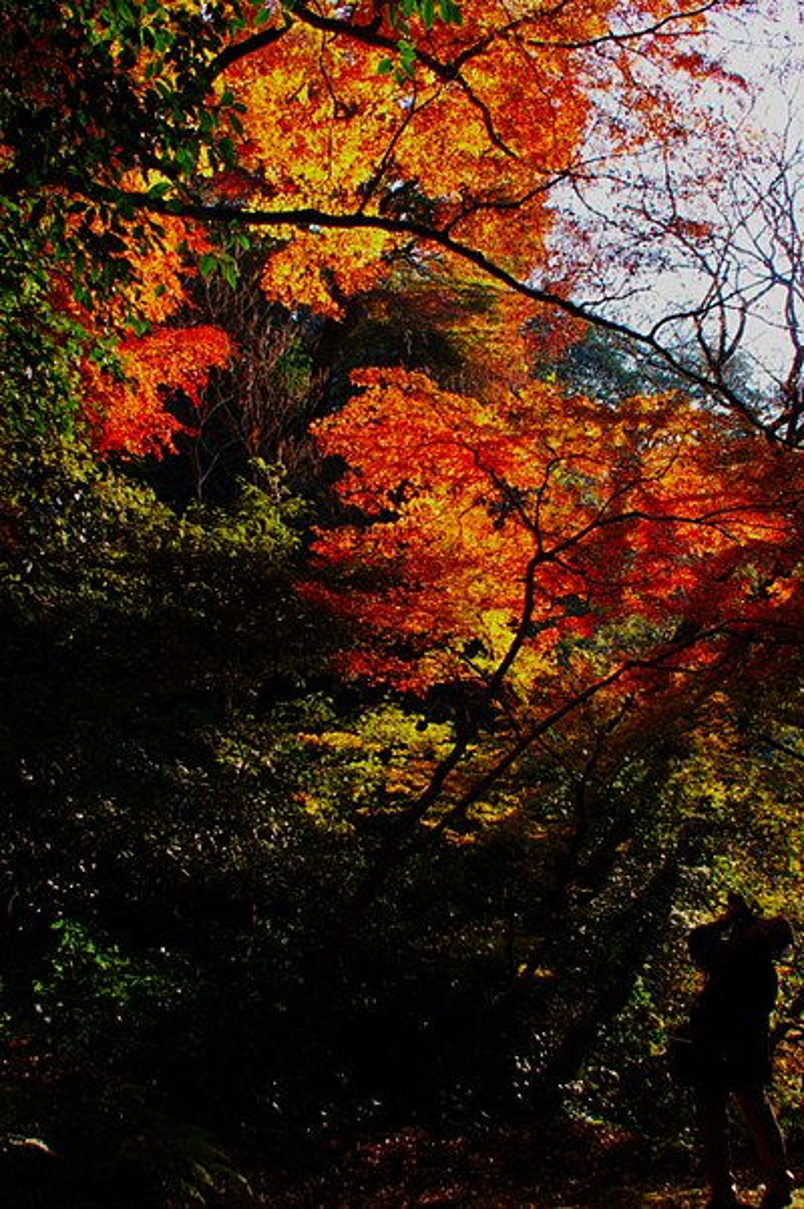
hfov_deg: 31.8
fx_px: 1410
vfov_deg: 46.4
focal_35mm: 42
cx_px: 402
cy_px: 604
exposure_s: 1/90
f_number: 4.5
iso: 200
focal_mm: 28
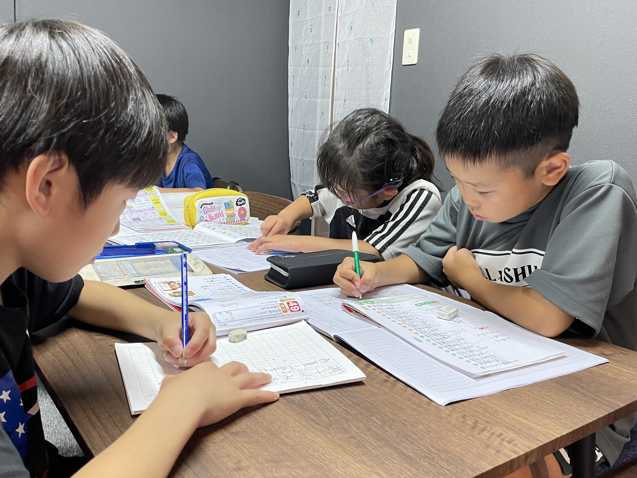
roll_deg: -1.7
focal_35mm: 31
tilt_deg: -11.2
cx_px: 284
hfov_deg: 58.2
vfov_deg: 45.4
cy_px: 253
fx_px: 570
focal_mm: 4.2
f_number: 1.6
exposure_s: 1/60
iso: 160
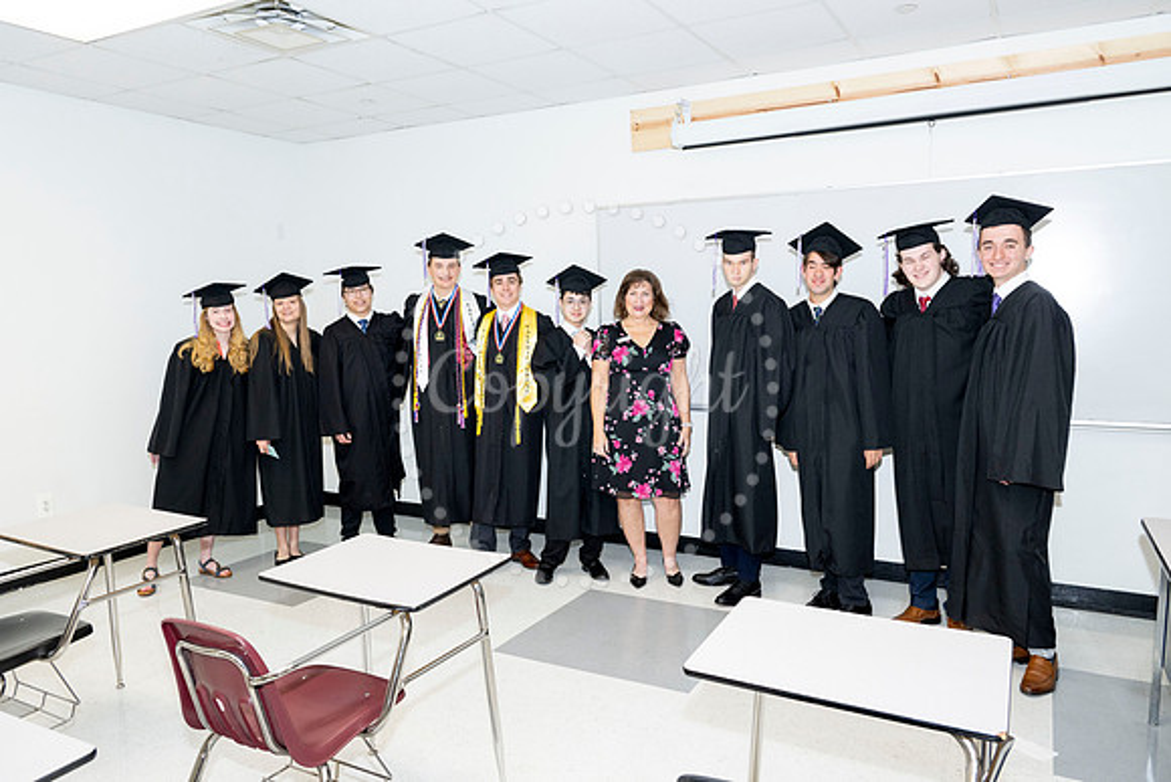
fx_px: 862
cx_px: 586
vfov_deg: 48.8
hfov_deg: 68.4
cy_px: 391
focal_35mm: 26
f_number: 5.6
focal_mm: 26.5
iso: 800
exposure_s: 1/80
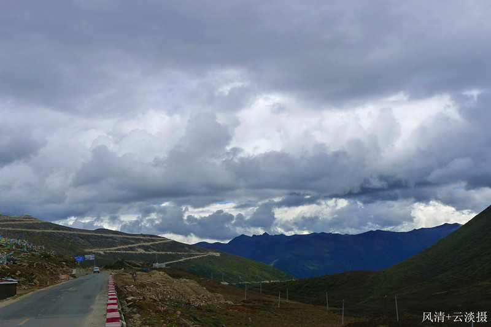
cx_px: 246
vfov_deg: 31.2
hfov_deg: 45.4
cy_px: 164
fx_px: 586
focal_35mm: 43
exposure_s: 1/1000
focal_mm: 9.2
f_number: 4.5
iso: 125
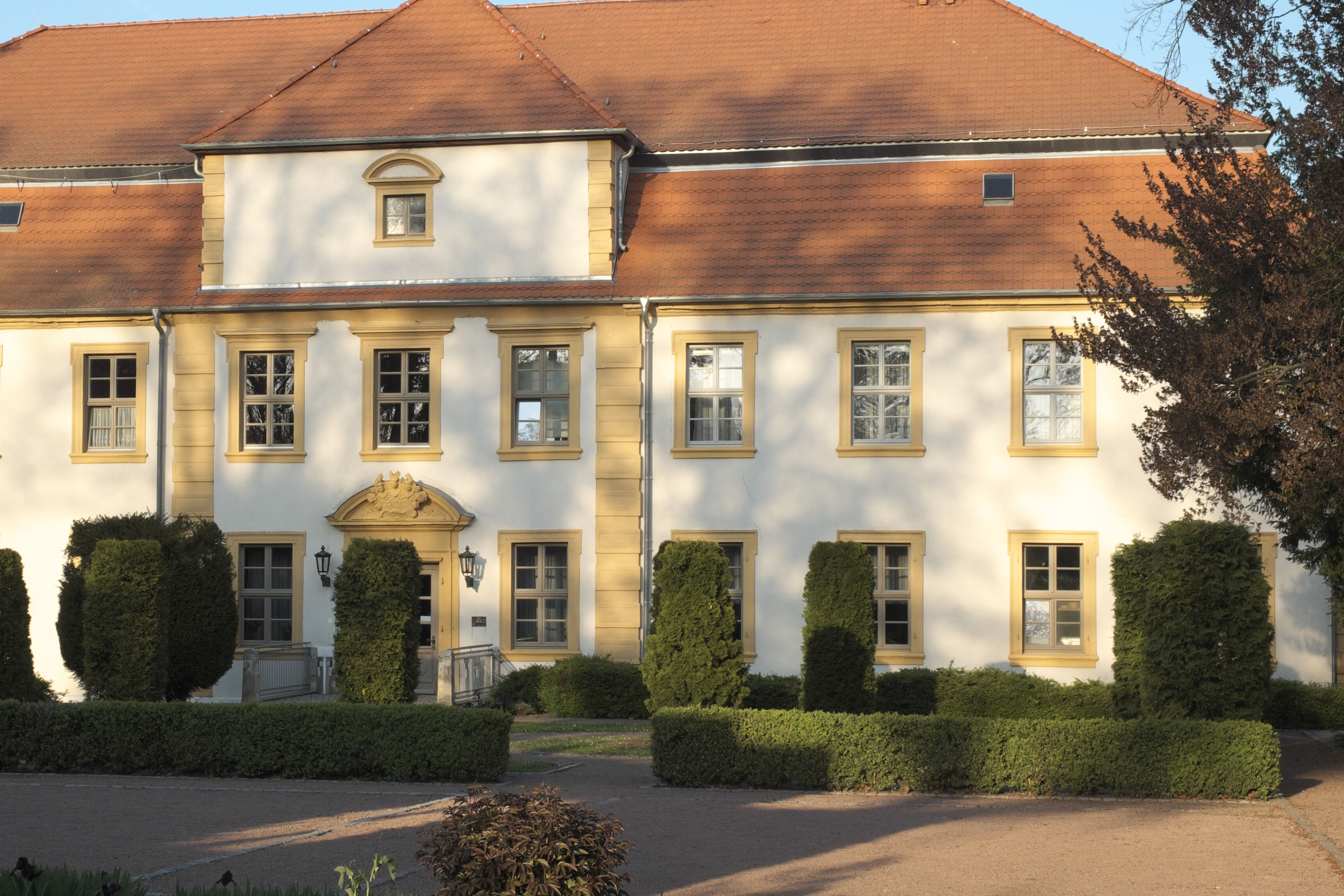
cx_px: 460
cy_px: 433
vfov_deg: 19.5
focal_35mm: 70
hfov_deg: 28.7
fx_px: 2613
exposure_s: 1/100
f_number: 13
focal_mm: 32.9
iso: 200
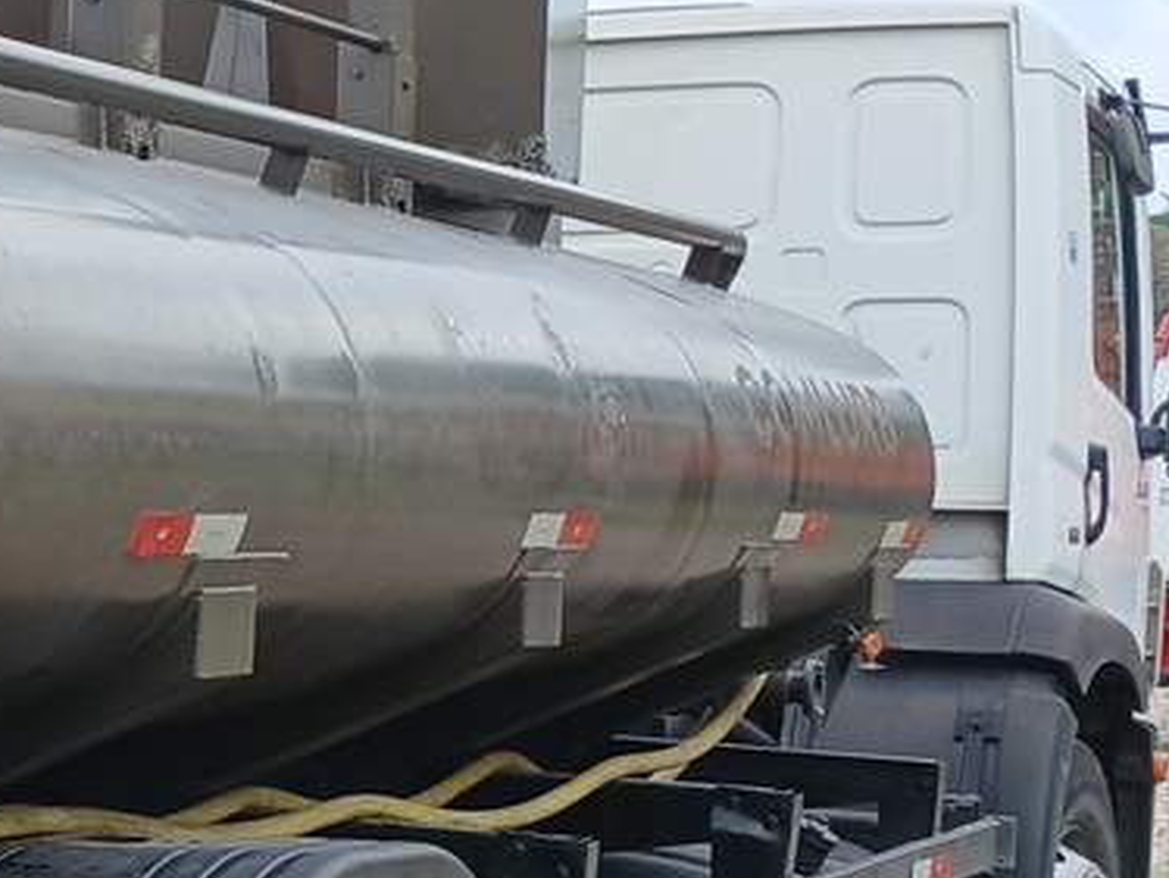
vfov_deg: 14.8
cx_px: -497
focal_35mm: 100
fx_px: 3379
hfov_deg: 17.9
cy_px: 619
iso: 20
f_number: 1.8
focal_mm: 3.98
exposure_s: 1/125
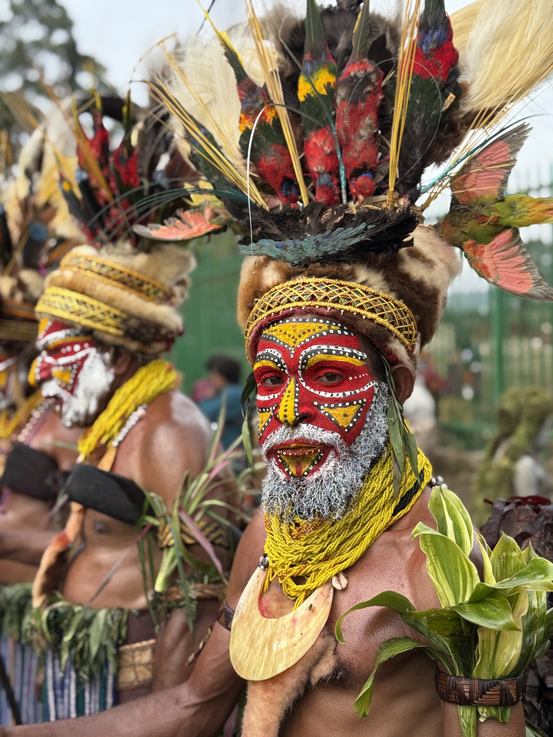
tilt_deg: -1.0
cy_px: 368
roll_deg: +0.7
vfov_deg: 39.7
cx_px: 276
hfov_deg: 30.3
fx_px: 1022
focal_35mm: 48
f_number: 1.78
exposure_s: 1/1353
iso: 100
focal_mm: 6.76
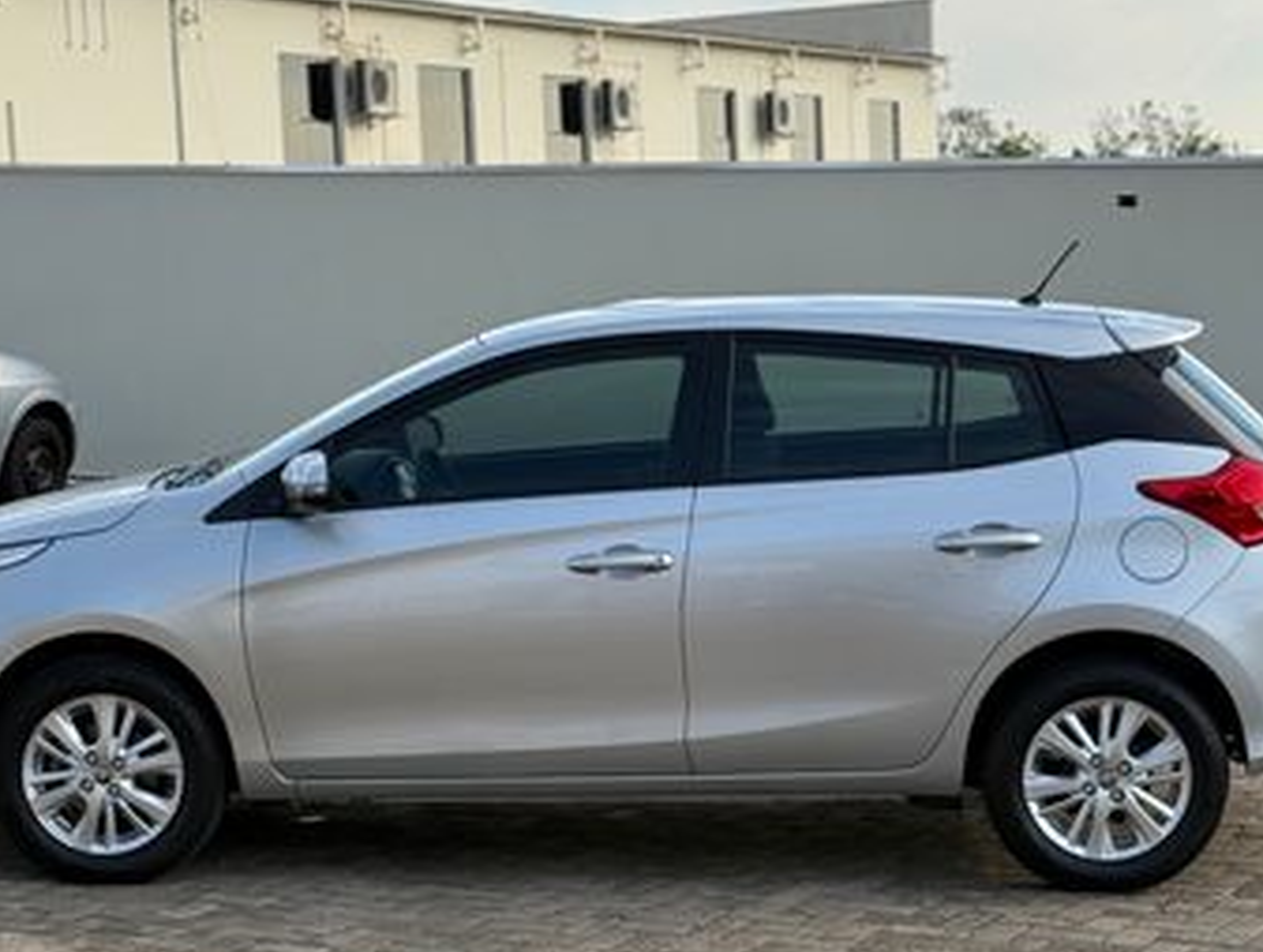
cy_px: 645
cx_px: 626
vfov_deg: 21.9
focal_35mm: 67
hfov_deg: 28.9
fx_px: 2449
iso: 80
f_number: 1.78
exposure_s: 1/1513
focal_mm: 6.76
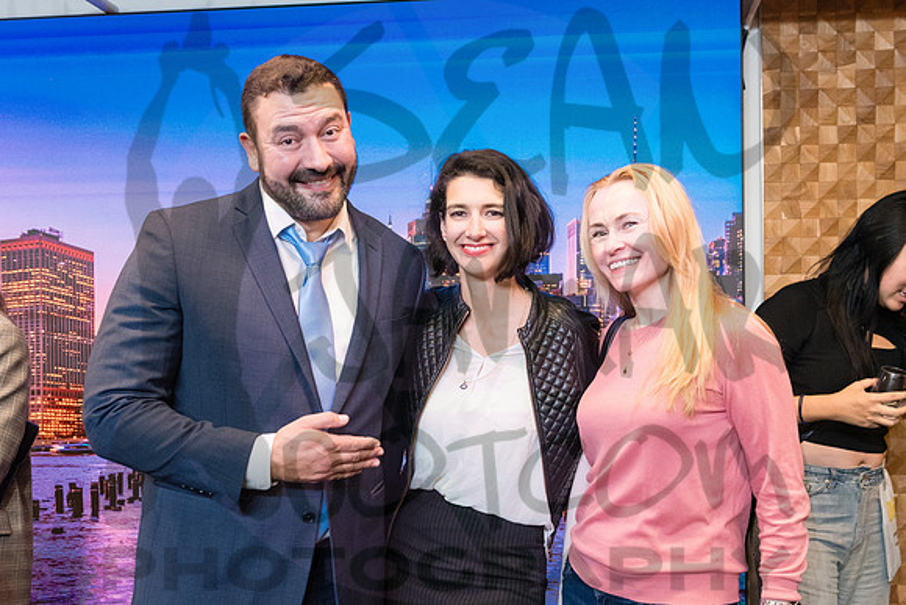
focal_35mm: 39
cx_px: 486
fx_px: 982
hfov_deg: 49.5
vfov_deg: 34.2
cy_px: 334
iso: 5000
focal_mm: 35
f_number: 4
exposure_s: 1/320
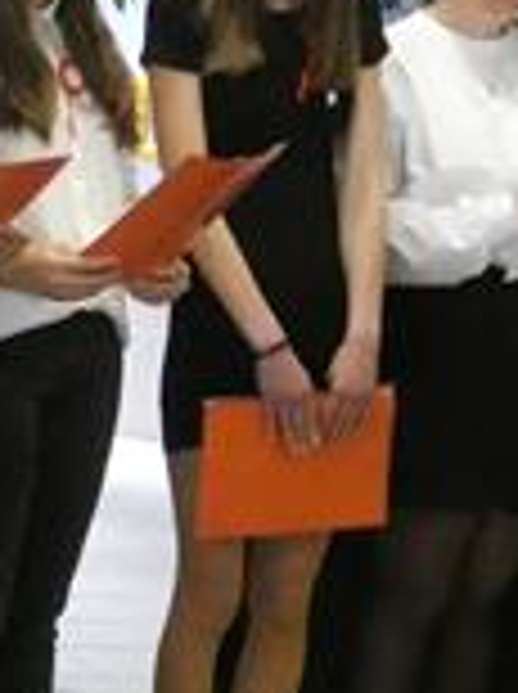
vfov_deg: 9.6
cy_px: 281
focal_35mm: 206
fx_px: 4122
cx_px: -507
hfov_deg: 7.0
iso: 1600
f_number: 3.9
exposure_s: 1/40
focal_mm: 9
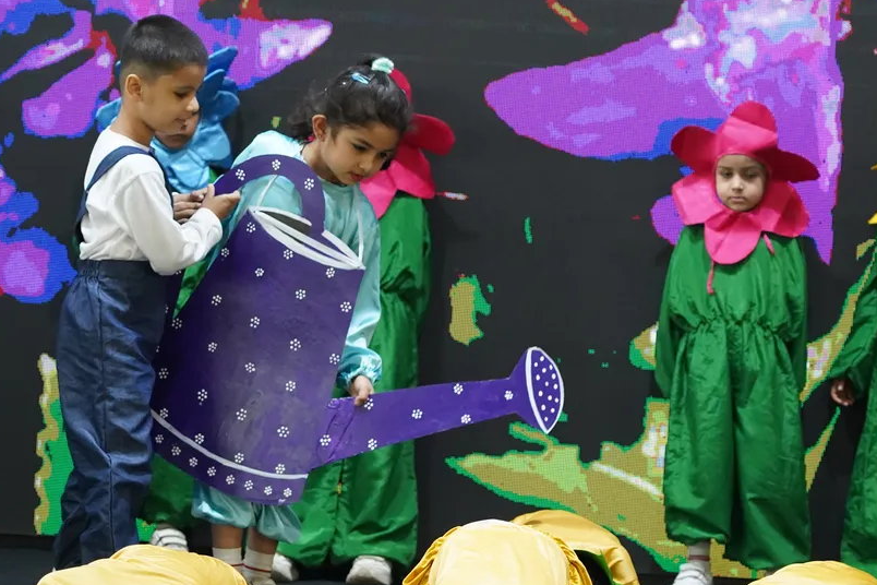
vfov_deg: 7.5
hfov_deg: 11.2
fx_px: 4482
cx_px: 465
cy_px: 342
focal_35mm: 184
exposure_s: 1/200
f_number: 4.5
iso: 5000
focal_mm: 99
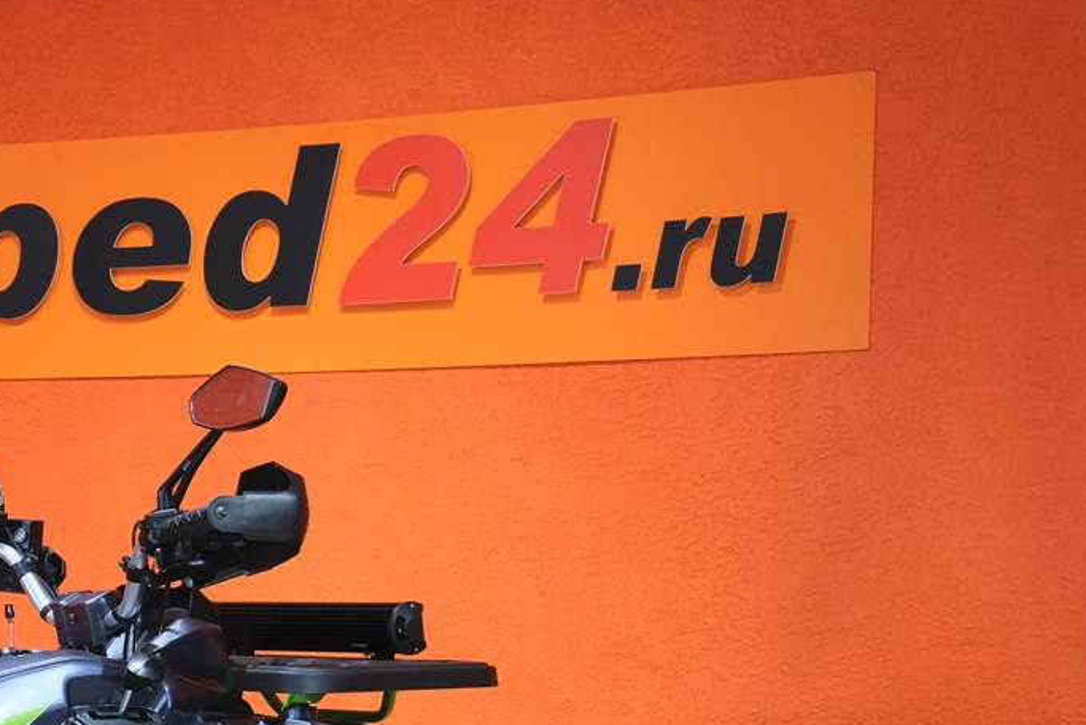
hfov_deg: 20.2
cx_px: -138
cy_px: 735
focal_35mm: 96
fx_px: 2897
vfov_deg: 14.0
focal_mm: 27.5
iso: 1000
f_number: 4
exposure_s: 1/60
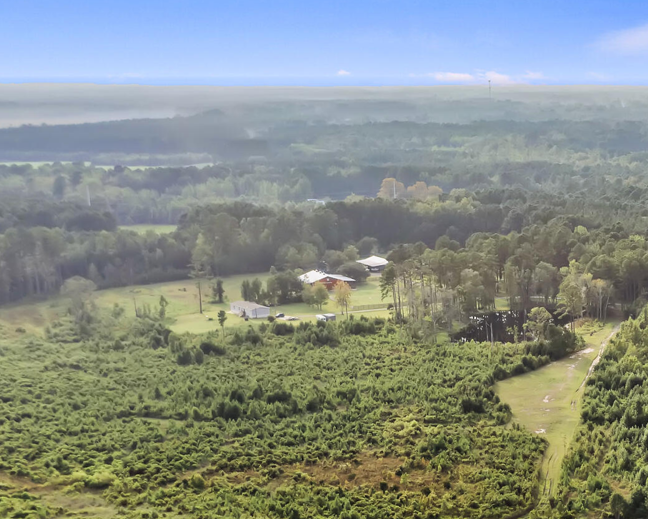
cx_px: 756
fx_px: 1458
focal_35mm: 76
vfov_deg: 19.5
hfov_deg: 23.2
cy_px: 542
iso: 100
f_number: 4
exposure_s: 1/100
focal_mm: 10.26
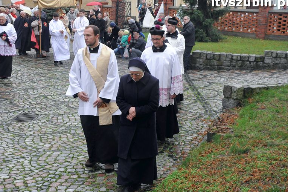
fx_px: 400
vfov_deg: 27.0
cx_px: 136
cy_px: 97
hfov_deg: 39.6
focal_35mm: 50
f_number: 7.1
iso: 1600
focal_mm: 30
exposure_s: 1/200
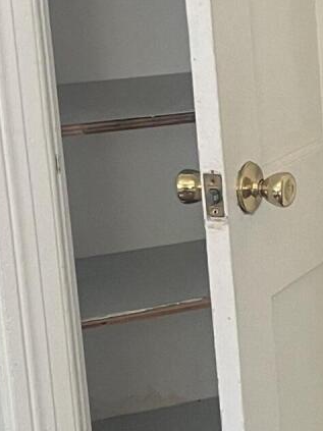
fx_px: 1531
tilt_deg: -12.0
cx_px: 721
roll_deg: +0.5
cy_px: 138
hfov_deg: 10.6
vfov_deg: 16.0
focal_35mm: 123
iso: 125
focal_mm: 5.7
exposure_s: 1/71
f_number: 1.5
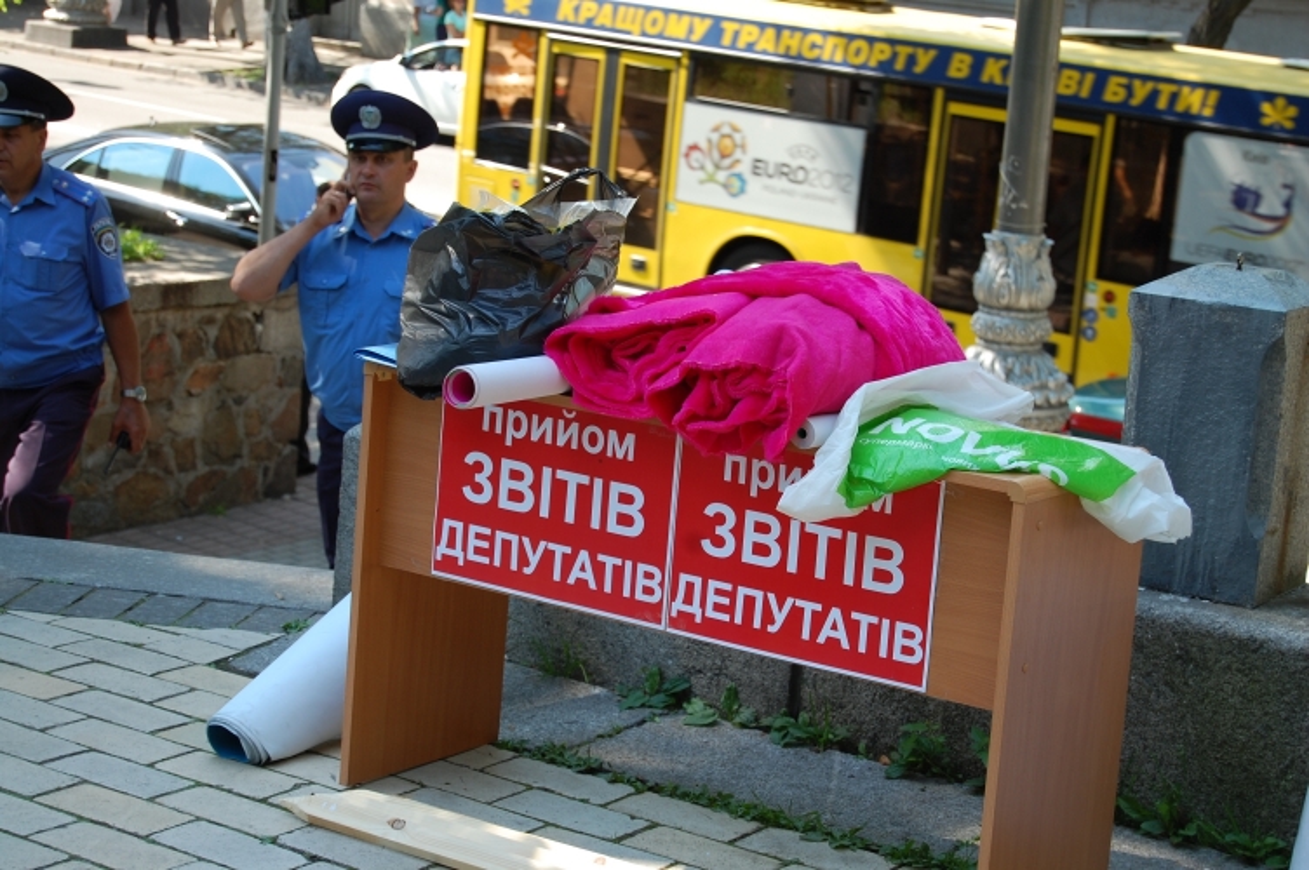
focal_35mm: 82
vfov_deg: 16.5
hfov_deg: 24.6
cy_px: 435
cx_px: 654
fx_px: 2997
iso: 200
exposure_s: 1/125
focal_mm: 55
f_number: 5.6
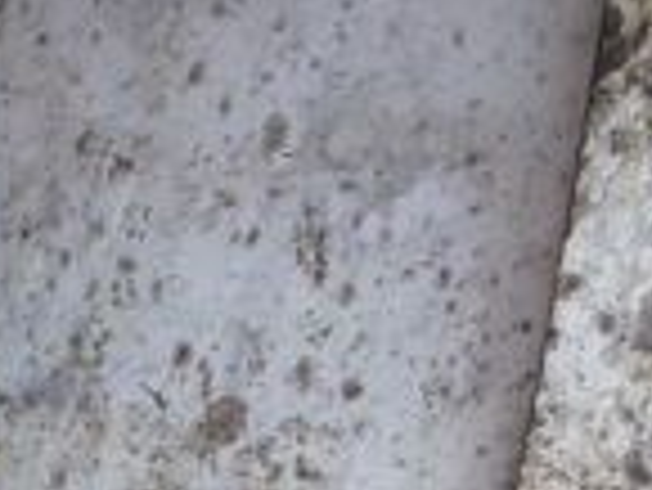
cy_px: 1196
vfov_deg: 9.5
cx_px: -854
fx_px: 2601
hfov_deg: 11.9
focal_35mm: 138
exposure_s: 1/60
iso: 160
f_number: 3.3
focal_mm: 4.3
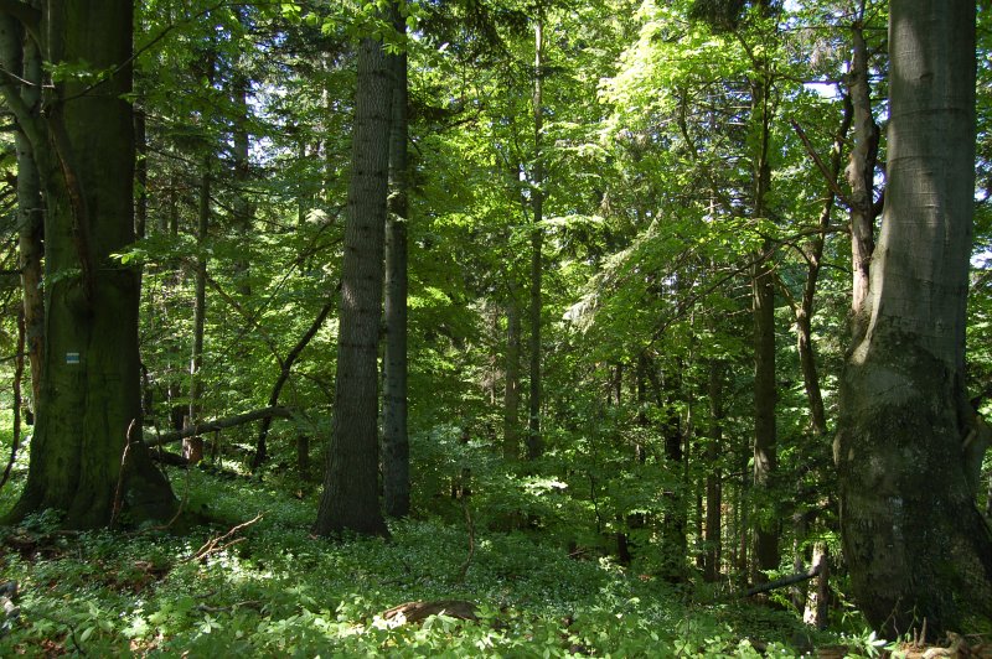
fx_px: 826
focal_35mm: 30
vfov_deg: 43.5
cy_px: 330
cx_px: 496
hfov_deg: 62.0
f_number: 5
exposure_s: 1/50
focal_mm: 20
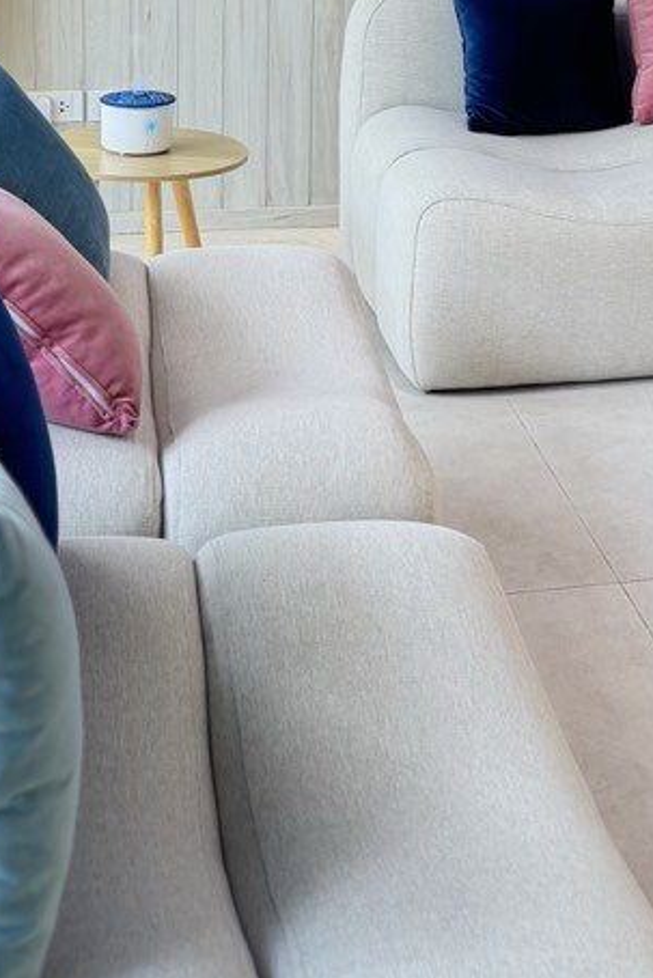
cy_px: 84
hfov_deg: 20.0
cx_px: 664
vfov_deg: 29.2
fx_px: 1794
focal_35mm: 66
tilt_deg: -11.4
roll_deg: -4.0
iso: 80
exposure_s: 1/100
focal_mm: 6.76
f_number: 1.78
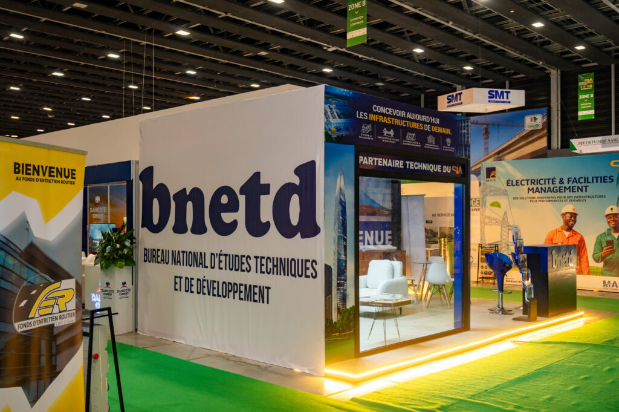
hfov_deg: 54.5
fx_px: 601
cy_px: 206
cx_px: 310
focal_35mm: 35
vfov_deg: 37.8
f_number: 4
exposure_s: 1/160
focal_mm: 35
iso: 2000
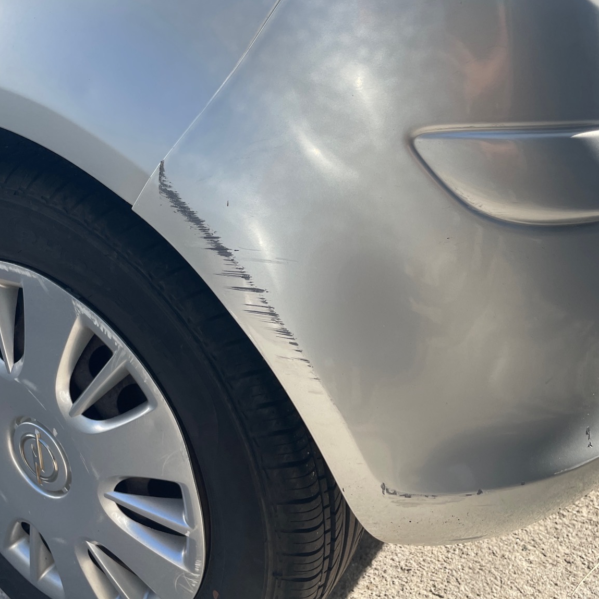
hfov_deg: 46.0
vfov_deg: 46.0
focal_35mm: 36
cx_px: 293
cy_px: 300
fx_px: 705
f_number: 1.6
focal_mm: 4.2
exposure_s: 1/917
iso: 32
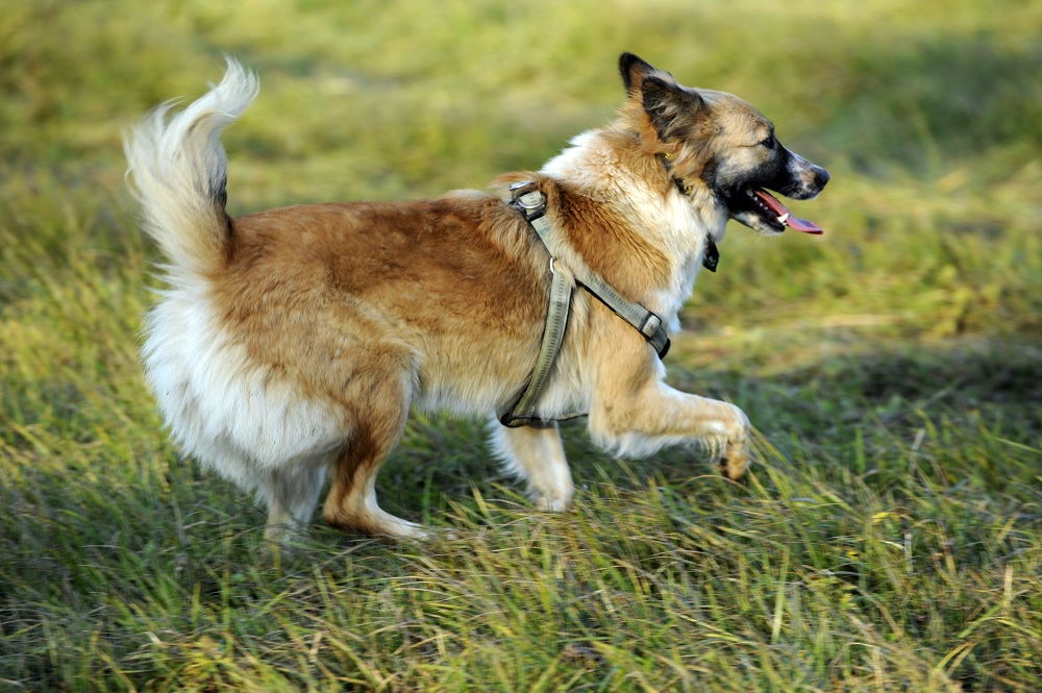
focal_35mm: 200
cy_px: 346
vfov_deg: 6.9
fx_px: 5784
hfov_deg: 10.3
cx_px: 521
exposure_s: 1/400
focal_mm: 200
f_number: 6.3
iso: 400
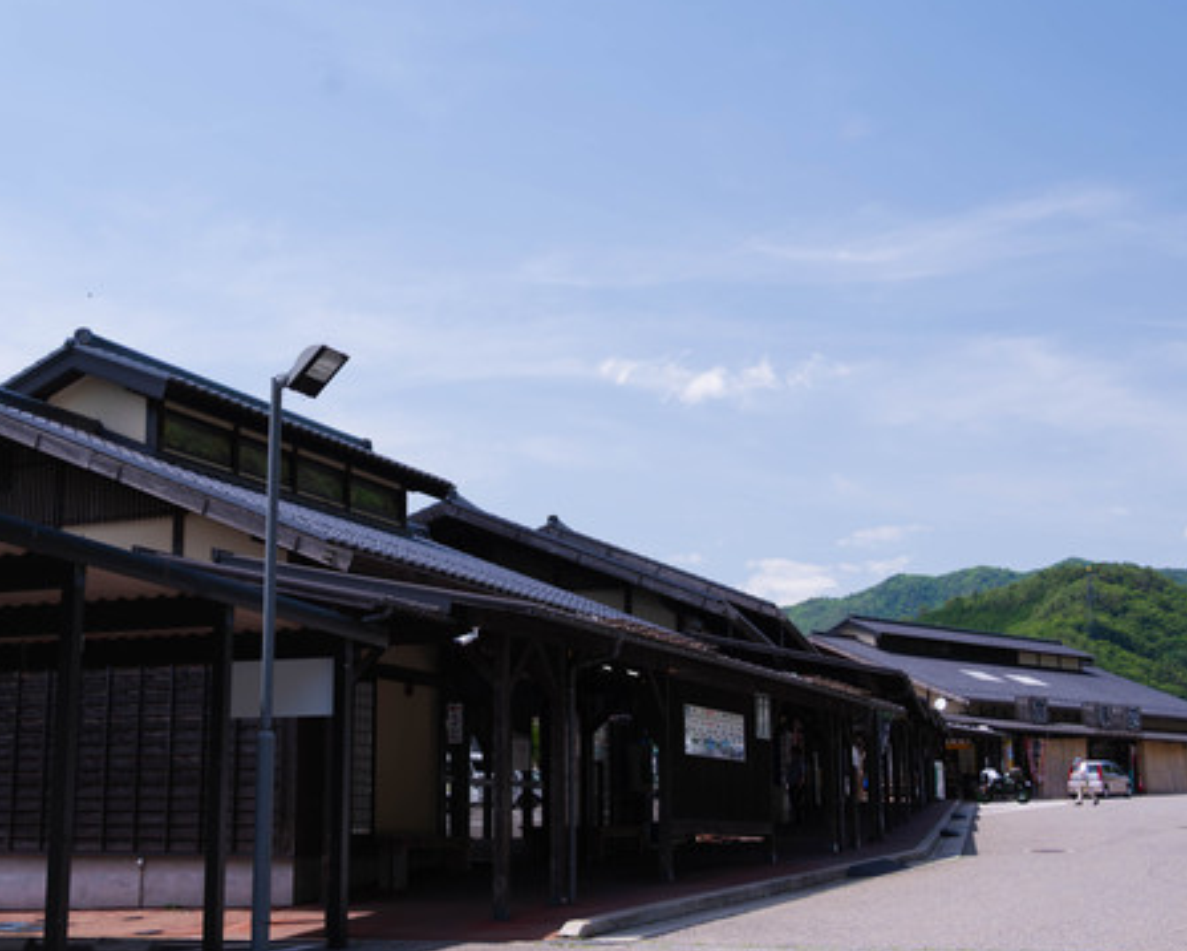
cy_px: 485
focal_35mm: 51
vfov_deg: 29.7
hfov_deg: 36.5
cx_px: 467
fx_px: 1792
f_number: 6.3
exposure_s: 1/160
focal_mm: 38
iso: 125
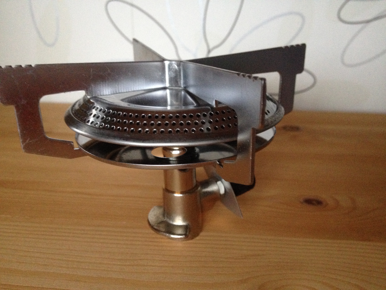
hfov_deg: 52.6
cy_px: 145
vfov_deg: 40.7
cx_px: 193
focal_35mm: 35
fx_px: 390
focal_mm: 4.28
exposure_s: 1/17
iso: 400
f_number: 2.4
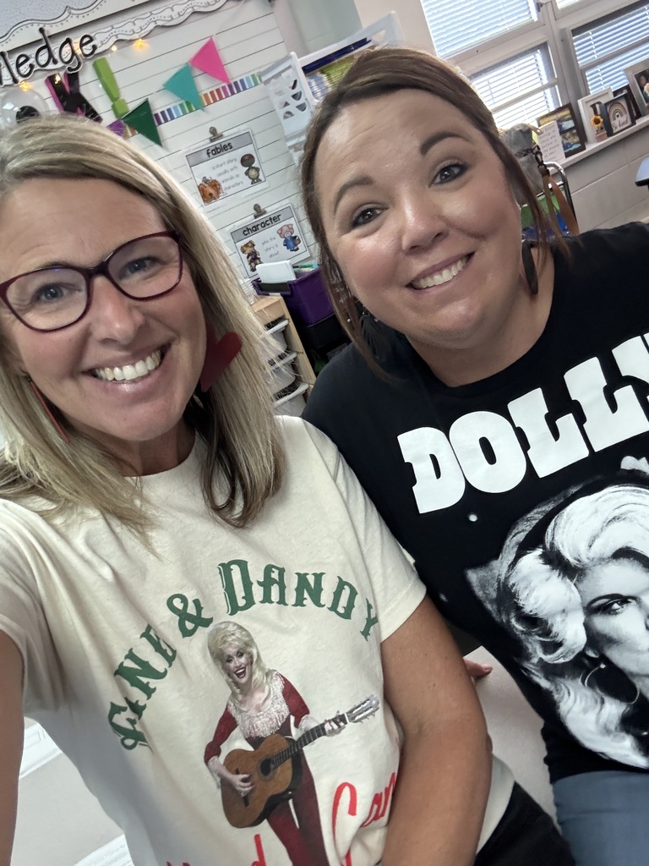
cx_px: 324
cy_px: 433
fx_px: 750
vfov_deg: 60.0
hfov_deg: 46.8
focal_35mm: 30
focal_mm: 2.69
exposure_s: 1/30
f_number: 1.9
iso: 320
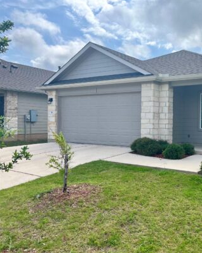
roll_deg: +0.1
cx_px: 169
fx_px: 254
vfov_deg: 52.9
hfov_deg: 41.0
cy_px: 126
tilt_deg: +2.8
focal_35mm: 34
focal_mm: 5.1
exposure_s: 1/4854
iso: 50
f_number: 1.6
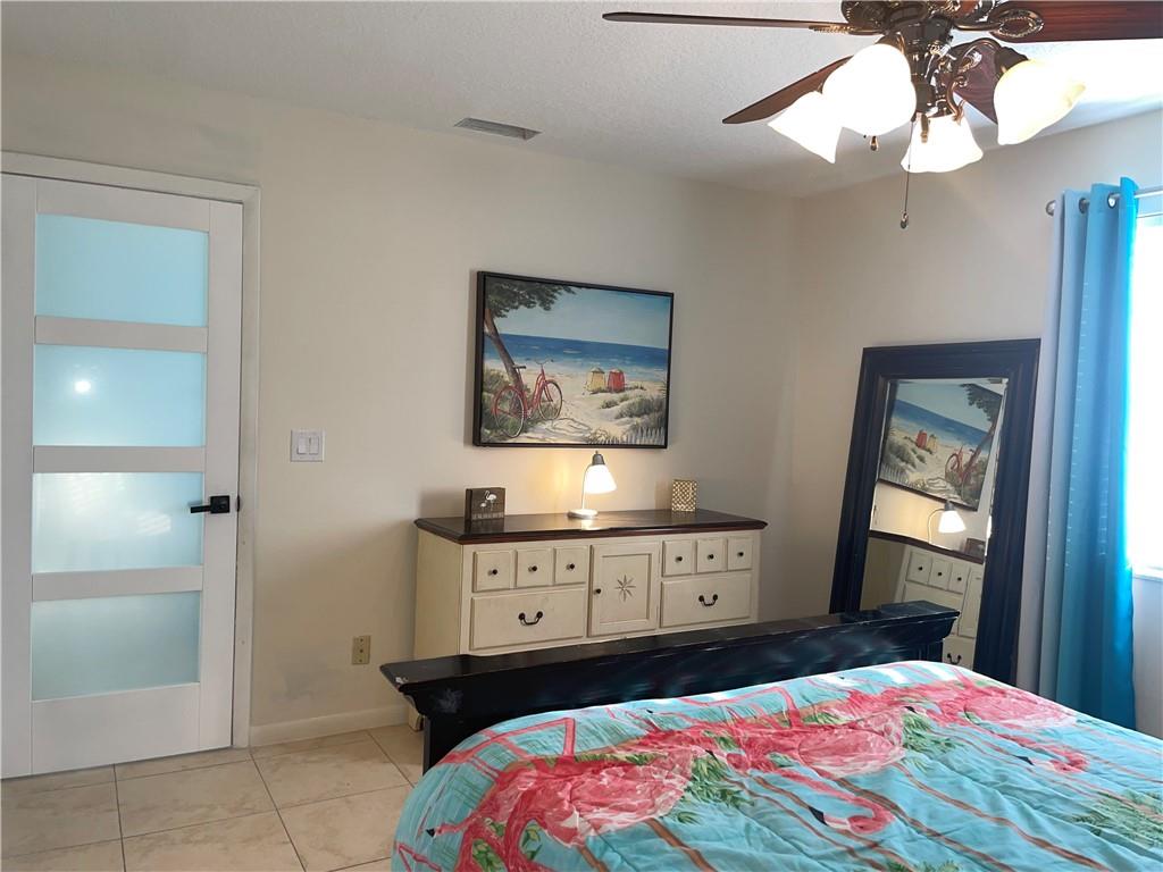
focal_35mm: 26
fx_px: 874
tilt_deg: -2.6
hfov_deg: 67.3
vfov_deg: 53.1
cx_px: 582
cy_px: 436
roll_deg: -1.6
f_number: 1.6
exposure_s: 1/24
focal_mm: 4.2
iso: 32
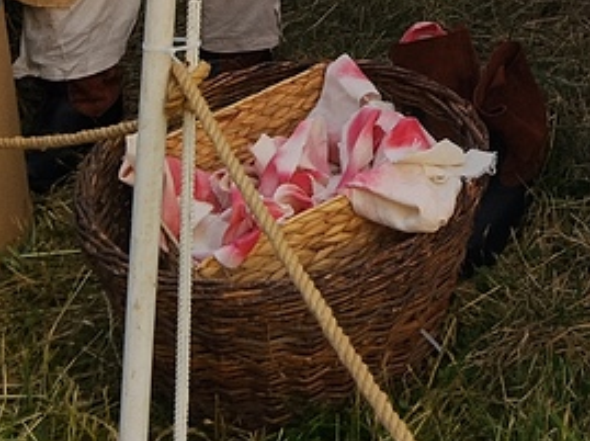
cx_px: 654
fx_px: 1838
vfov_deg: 12.5
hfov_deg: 17.6
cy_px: -338
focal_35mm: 108
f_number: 1.8
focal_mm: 3.96
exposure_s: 1/114
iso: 50
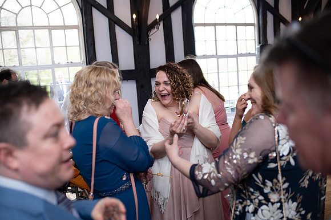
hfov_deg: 54.5
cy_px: 110
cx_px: 166
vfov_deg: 37.8
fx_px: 322
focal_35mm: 35
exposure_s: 1/100
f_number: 2.5
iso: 160
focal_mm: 35
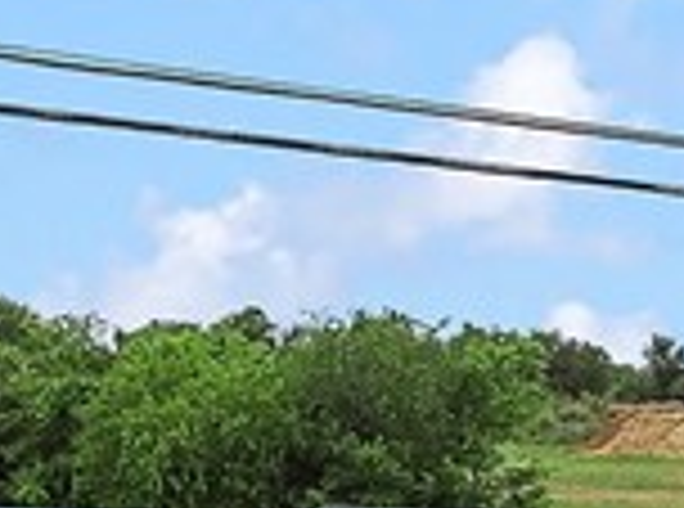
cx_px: 900
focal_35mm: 162
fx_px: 3191
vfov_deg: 8.5
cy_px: 1079
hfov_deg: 11.9
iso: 140
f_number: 2.8
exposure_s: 1/2500
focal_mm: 12.29
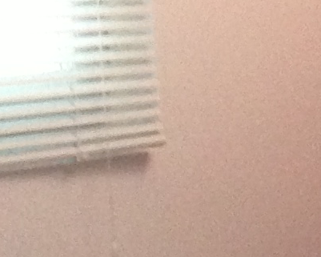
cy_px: 259
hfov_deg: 6.3
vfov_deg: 5.9
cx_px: 1190
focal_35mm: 262
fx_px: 2490
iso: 320
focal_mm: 4.13
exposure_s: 1/20
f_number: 2.4
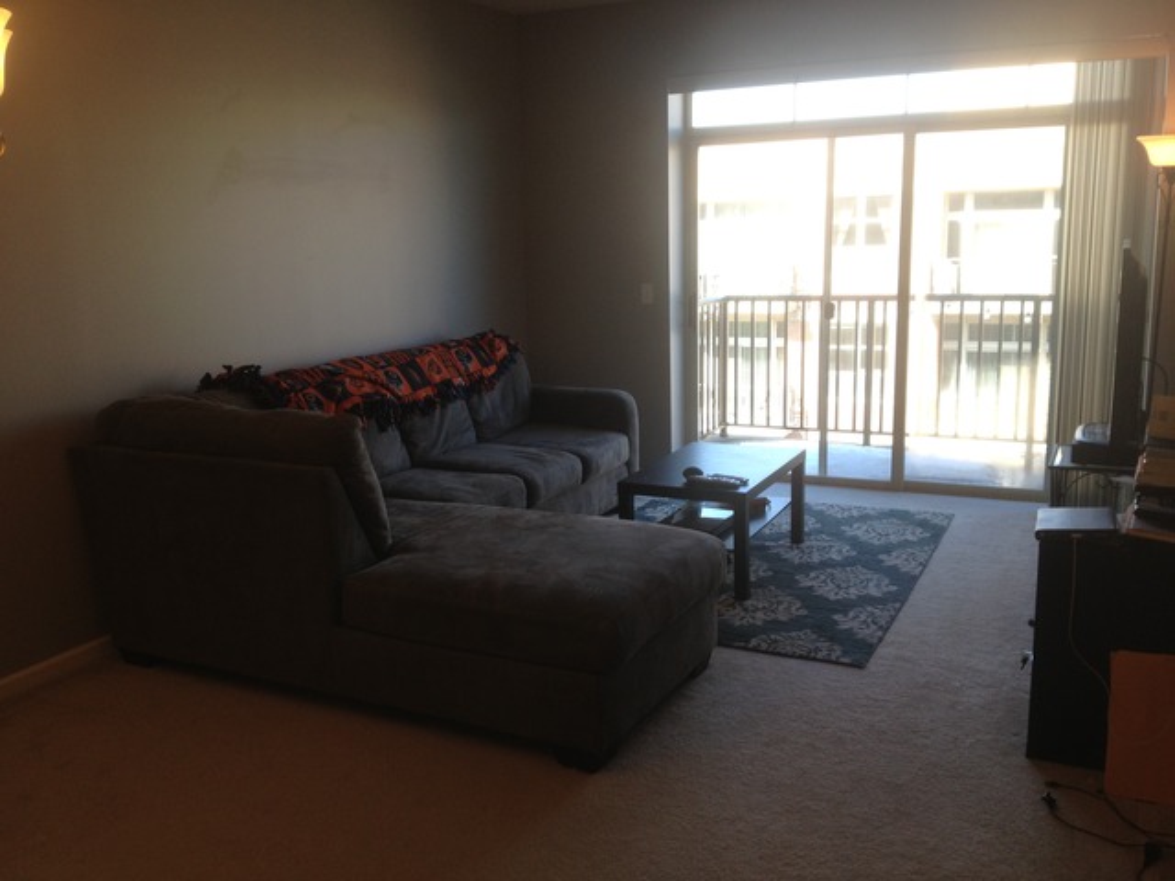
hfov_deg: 52.6
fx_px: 1188
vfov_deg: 40.7
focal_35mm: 35
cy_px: 440
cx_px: 588
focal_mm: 4.28
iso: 50
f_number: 2.4
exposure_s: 1/120
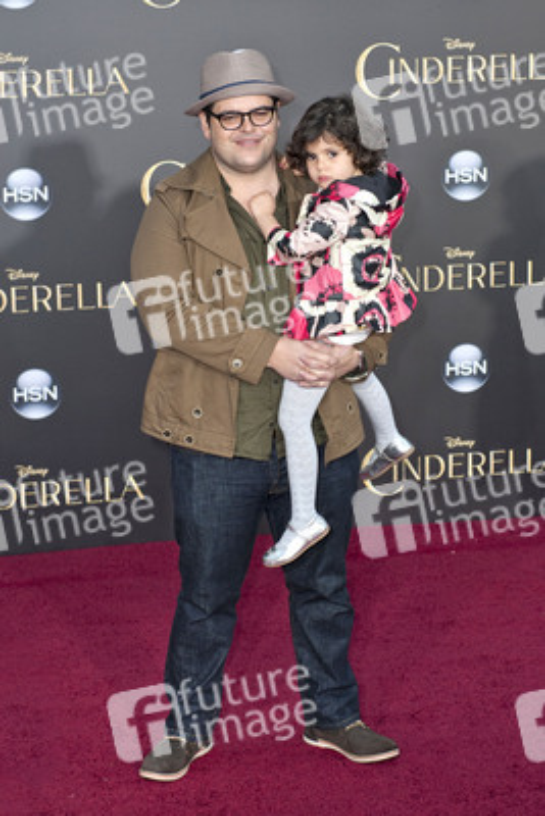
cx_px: 272
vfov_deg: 28.8
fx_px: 1588
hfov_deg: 19.5
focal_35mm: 70
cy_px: 408
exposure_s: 1/400
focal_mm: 70
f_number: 4
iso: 400
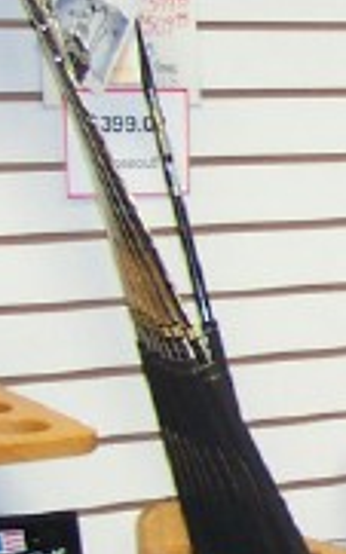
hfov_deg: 6.9
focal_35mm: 164
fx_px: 2476
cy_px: 389
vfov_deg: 12.7
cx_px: 1145
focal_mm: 8
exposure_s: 1/30
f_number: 2.8
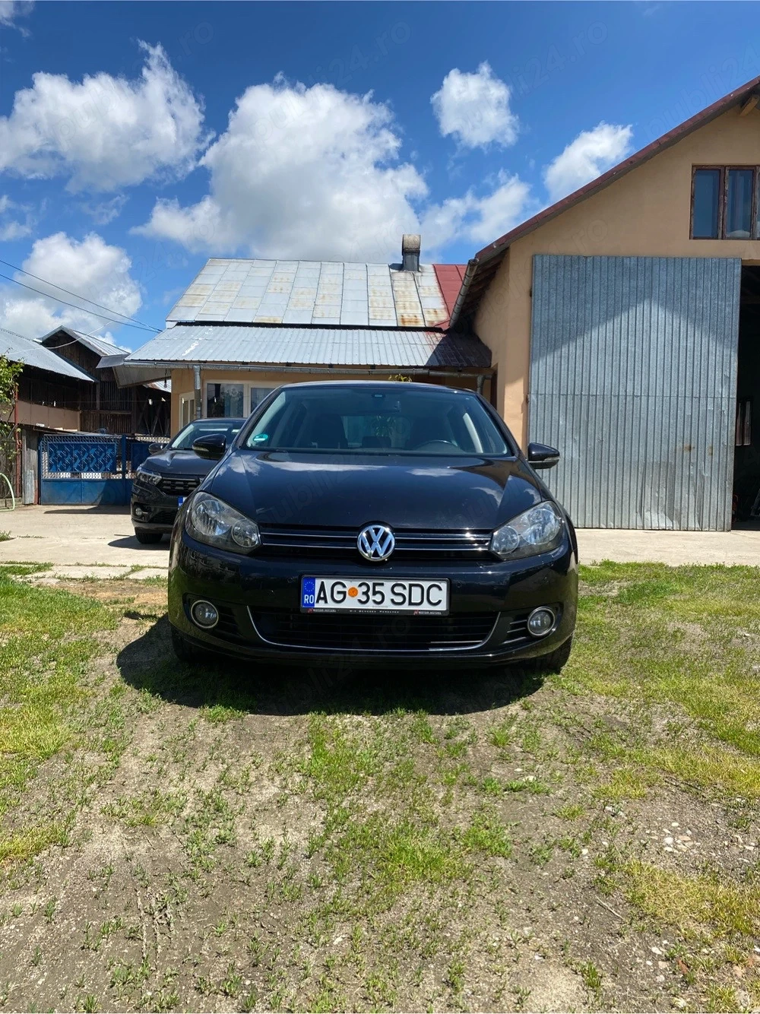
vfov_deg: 67.3
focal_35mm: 26
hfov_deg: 53.0
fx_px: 761
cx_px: 380
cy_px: 507
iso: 32
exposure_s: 1/3040
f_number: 1.8
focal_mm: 4.25
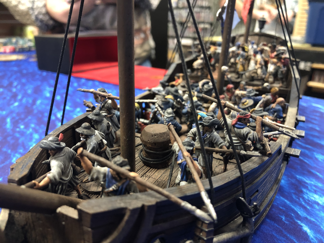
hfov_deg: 63.4
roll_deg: -1.6
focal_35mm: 28
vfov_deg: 49.7
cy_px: 122
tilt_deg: -21.2
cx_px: 162
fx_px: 262
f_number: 1.8
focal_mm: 3.99
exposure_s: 1/9
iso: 100
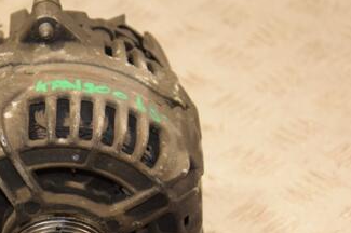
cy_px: 161
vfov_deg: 7.5
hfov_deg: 11.2
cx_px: 43
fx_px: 1782
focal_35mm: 183
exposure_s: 1/80
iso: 800
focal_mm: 66
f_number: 5.3
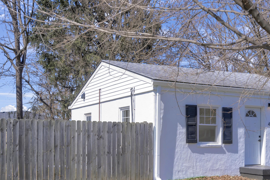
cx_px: 166
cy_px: 122
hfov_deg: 39.4
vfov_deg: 26.8
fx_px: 375
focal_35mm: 50
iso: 160
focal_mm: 32
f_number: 4
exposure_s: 1/500
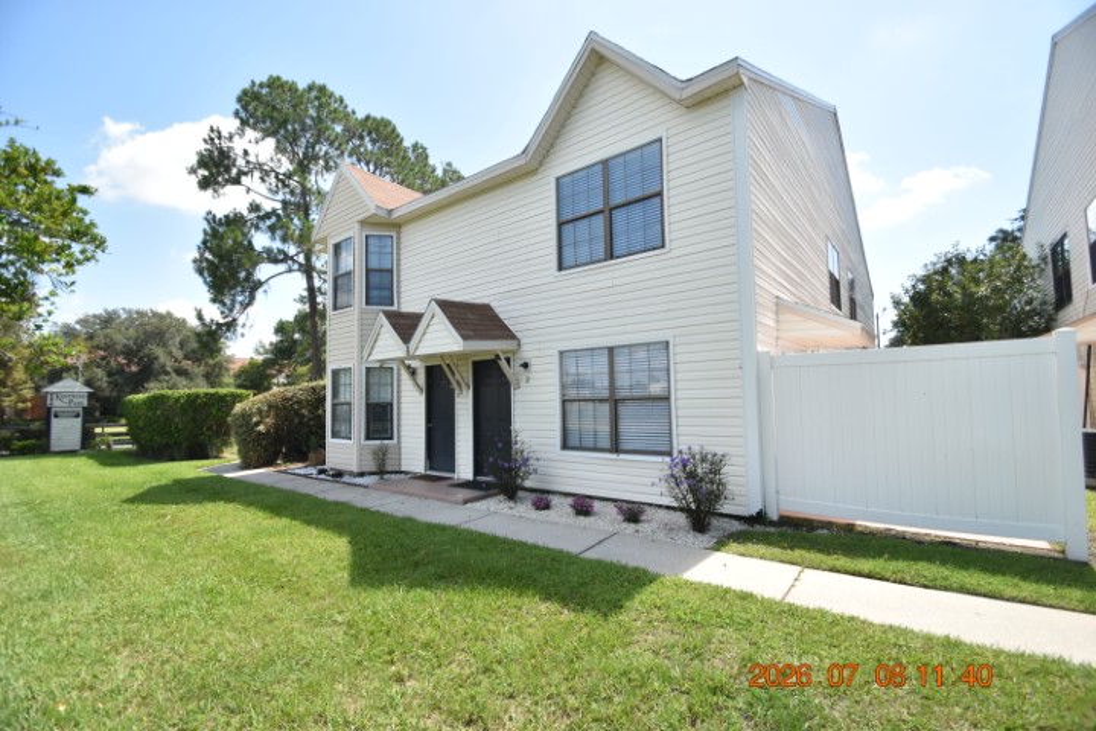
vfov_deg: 77.3
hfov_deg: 100.4
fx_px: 457
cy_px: 366
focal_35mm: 15
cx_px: 548
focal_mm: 10
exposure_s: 1/4000
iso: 800
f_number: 3.5
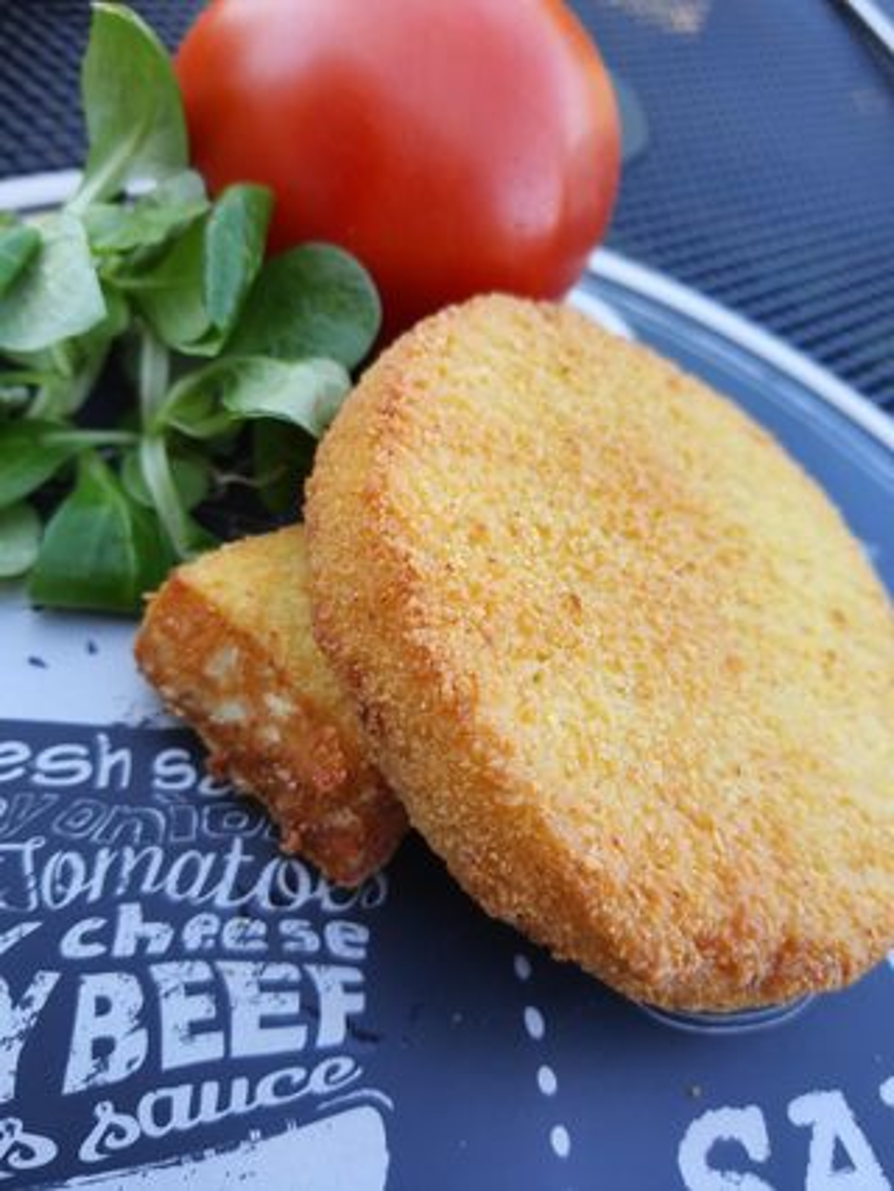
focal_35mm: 26
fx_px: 894
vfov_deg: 67.3
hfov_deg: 53.1
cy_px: 596
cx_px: 447
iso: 50
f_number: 1.7
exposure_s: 1/159
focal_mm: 4.32
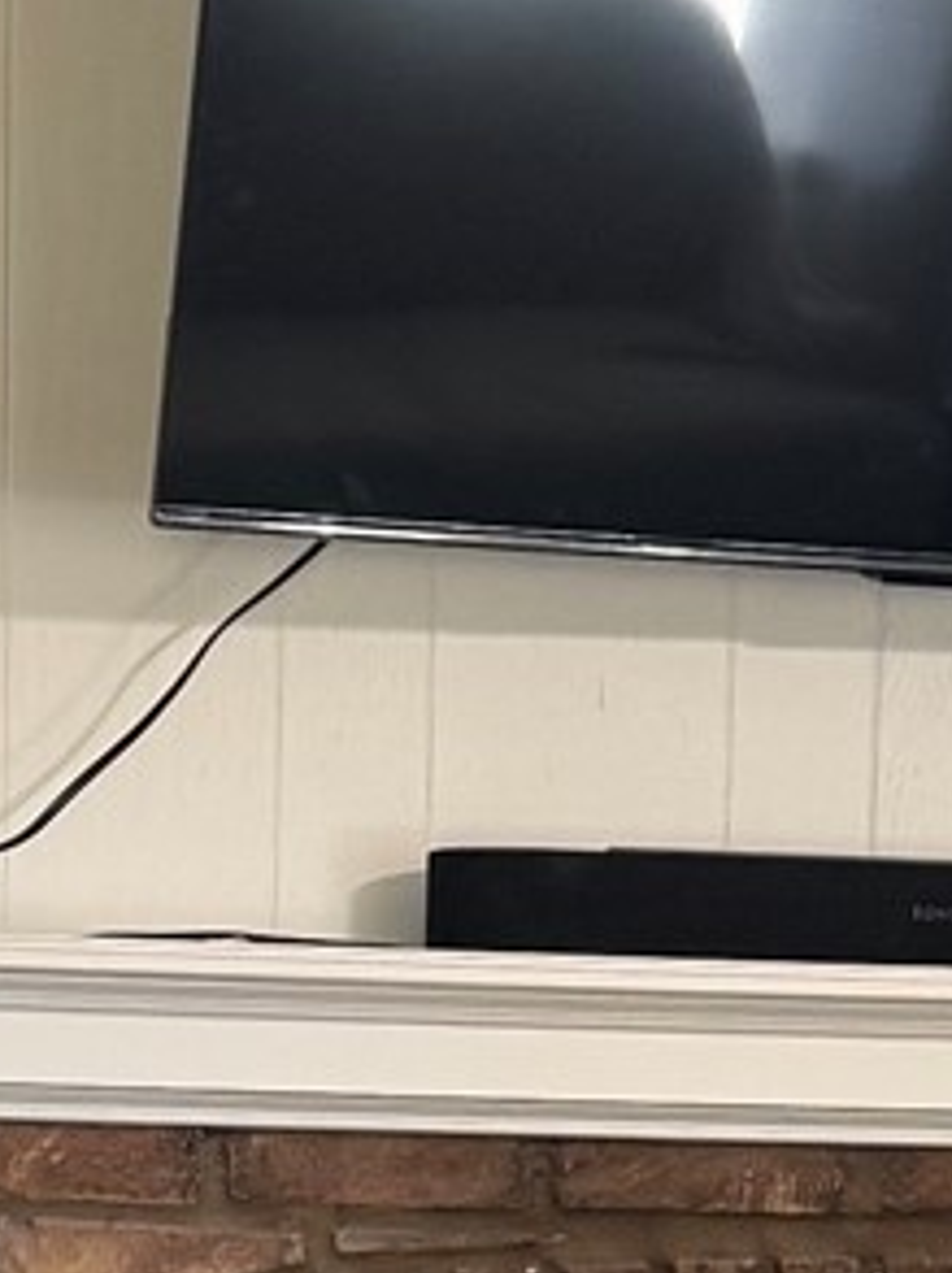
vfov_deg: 11.1
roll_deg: -0.7
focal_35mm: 168
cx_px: 291
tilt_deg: -10.4
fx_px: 6174
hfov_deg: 8.8
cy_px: 2211
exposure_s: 1/60
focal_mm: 6.76
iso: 200
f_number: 1.78
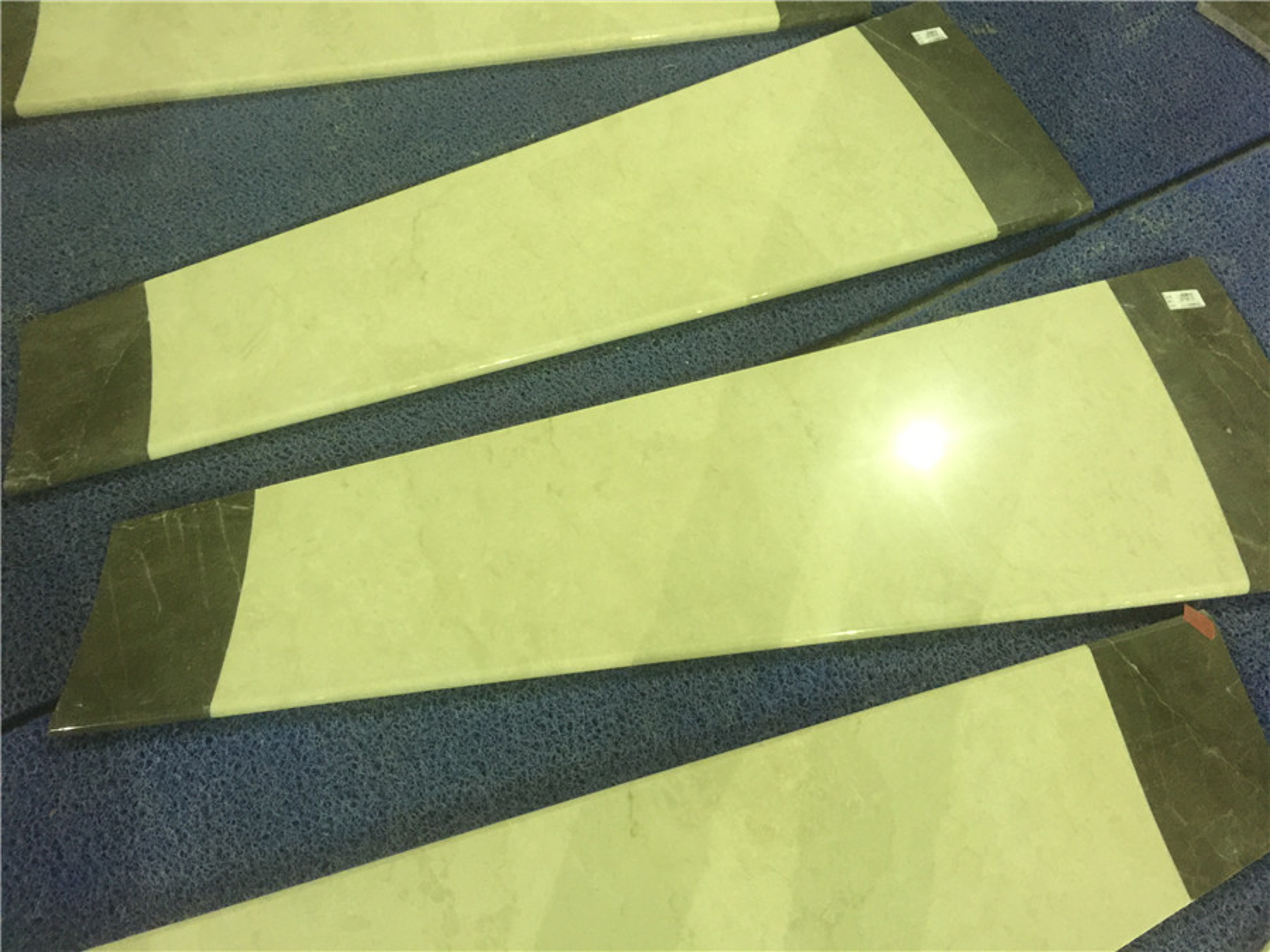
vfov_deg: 48.2
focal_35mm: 29
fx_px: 1064
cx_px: 635
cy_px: 476
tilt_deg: -60.0
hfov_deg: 61.7
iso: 125
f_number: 2.2
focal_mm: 4.15
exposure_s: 1/8
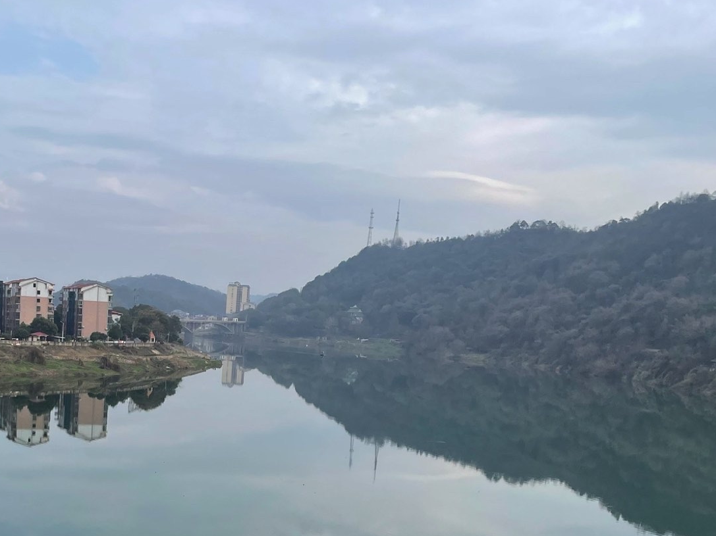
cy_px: 476
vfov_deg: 28.6
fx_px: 1013
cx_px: 159
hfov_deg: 37.7
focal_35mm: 49
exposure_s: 1/1770
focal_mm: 4.2
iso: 32
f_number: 1.6
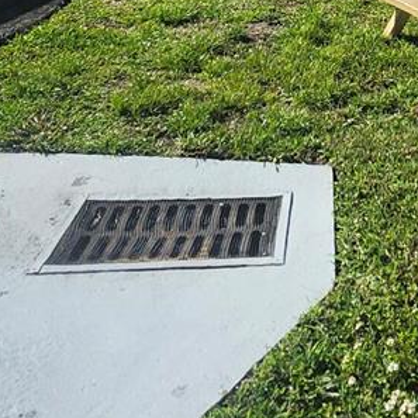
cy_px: -141
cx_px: 421
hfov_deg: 26.2
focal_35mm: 62
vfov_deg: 24.0
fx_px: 847
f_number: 2.2
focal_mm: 1.74
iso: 40
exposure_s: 1/2033
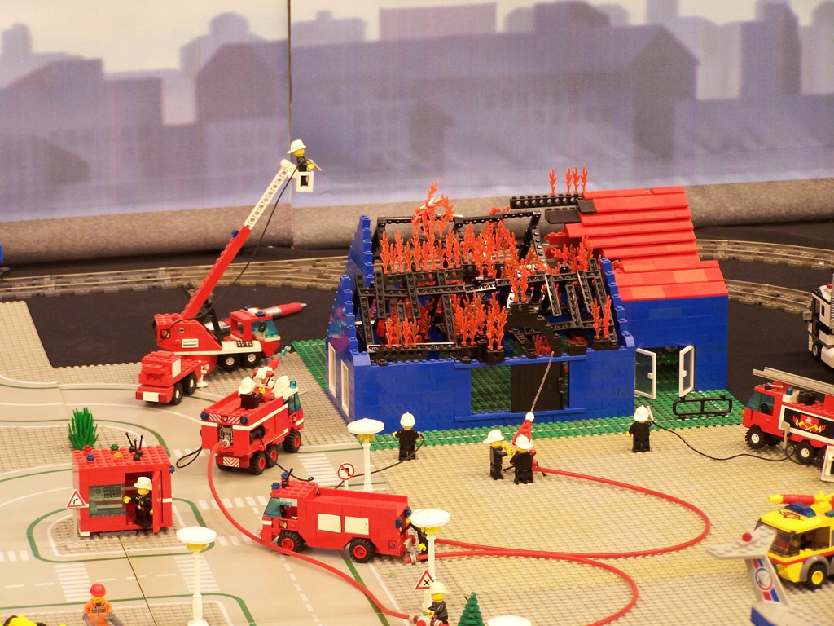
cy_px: 313
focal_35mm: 139
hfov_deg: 14.2
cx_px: 417
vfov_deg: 10.7
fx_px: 3349
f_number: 3.2
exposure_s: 1/2
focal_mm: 23.1
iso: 80
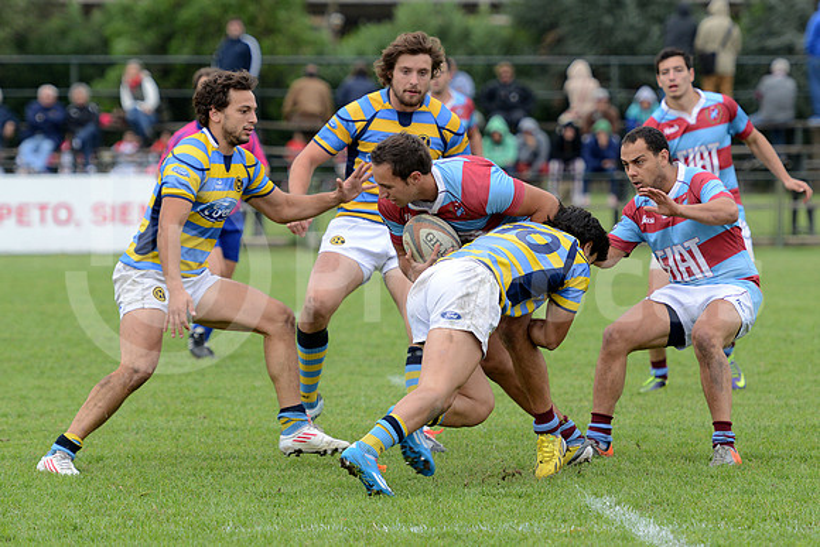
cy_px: 274
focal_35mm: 190
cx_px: 410
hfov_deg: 10.8
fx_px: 4329
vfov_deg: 7.2
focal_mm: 190
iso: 800
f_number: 4
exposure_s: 1/640
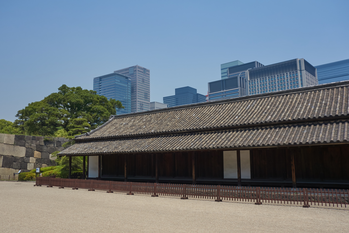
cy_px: 116
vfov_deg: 46.4
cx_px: 174
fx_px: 271
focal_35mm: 28
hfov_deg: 65.5
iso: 125
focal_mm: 10.4
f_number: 5.6
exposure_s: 1/500
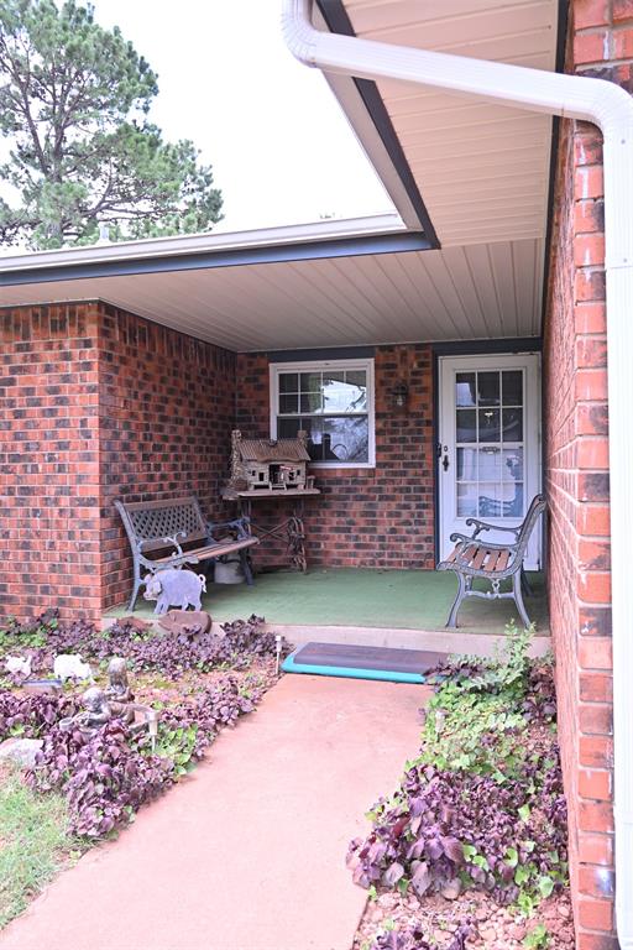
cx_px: 316
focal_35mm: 29
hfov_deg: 44.6
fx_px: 771
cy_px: 475
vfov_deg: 63.2
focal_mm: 19.5
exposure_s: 1/160
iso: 200
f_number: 4.5
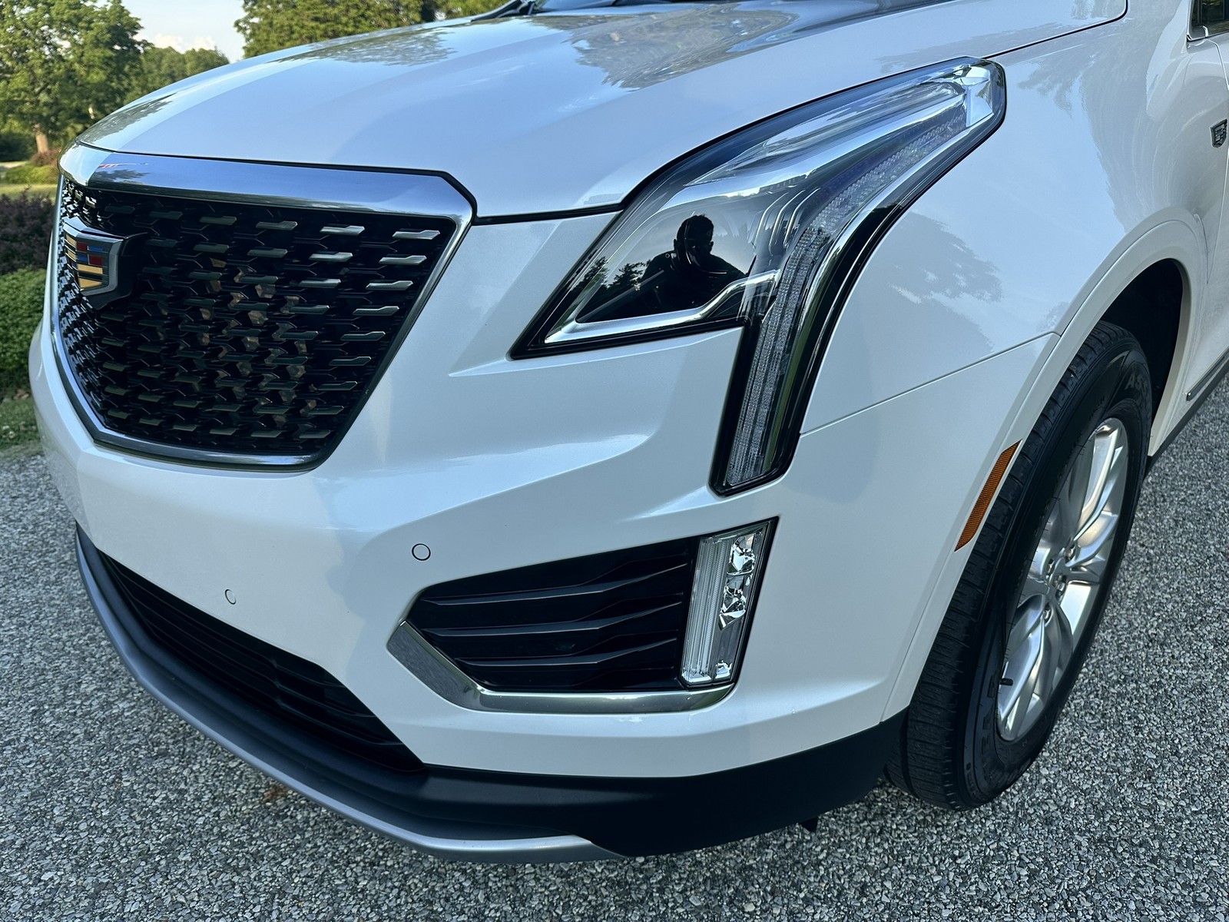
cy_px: 461
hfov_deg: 71.6
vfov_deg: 56.8
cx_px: 614
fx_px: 852
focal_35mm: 24
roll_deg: +0.3
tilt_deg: -22.8
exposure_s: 1/1183
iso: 80
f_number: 1.78
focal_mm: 6.86
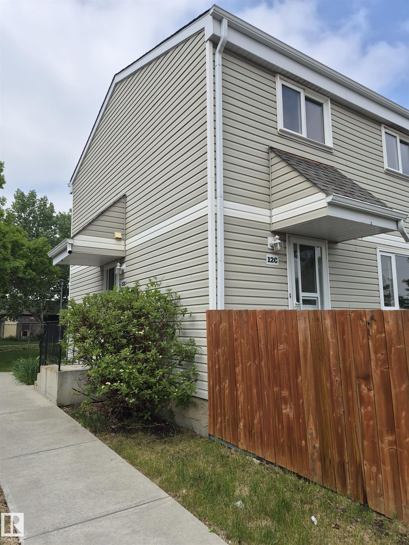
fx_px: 362
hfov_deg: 58.9
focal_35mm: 23
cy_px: 272
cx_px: 204
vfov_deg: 73.9
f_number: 1.8
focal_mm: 5.4
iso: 80
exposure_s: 1/5552
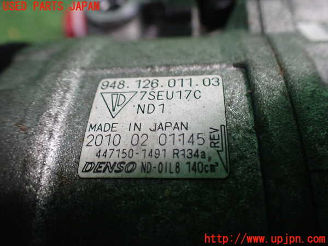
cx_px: 164
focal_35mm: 30
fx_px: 284
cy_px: 123
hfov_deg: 60.0
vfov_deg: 46.8
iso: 800
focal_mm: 5.4
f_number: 2.3
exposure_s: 1/60
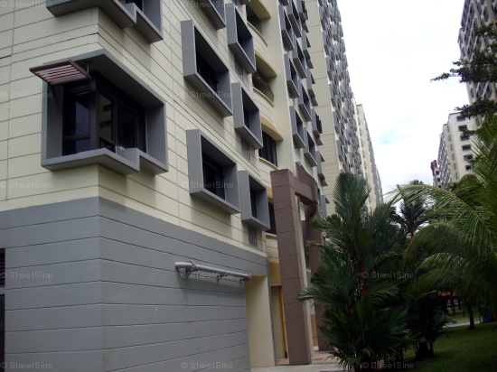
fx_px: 531
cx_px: 248
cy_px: 186
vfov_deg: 38.6
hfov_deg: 50.2
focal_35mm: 37
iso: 80
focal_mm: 6.2
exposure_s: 1/200
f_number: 5.6
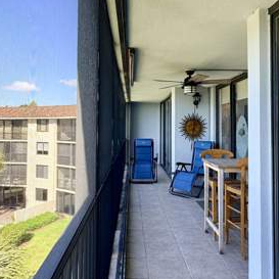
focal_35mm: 29
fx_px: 264
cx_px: 142
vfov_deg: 55.5
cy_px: 122
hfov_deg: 55.6
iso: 64
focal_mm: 2.22
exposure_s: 1/216
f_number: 2.2
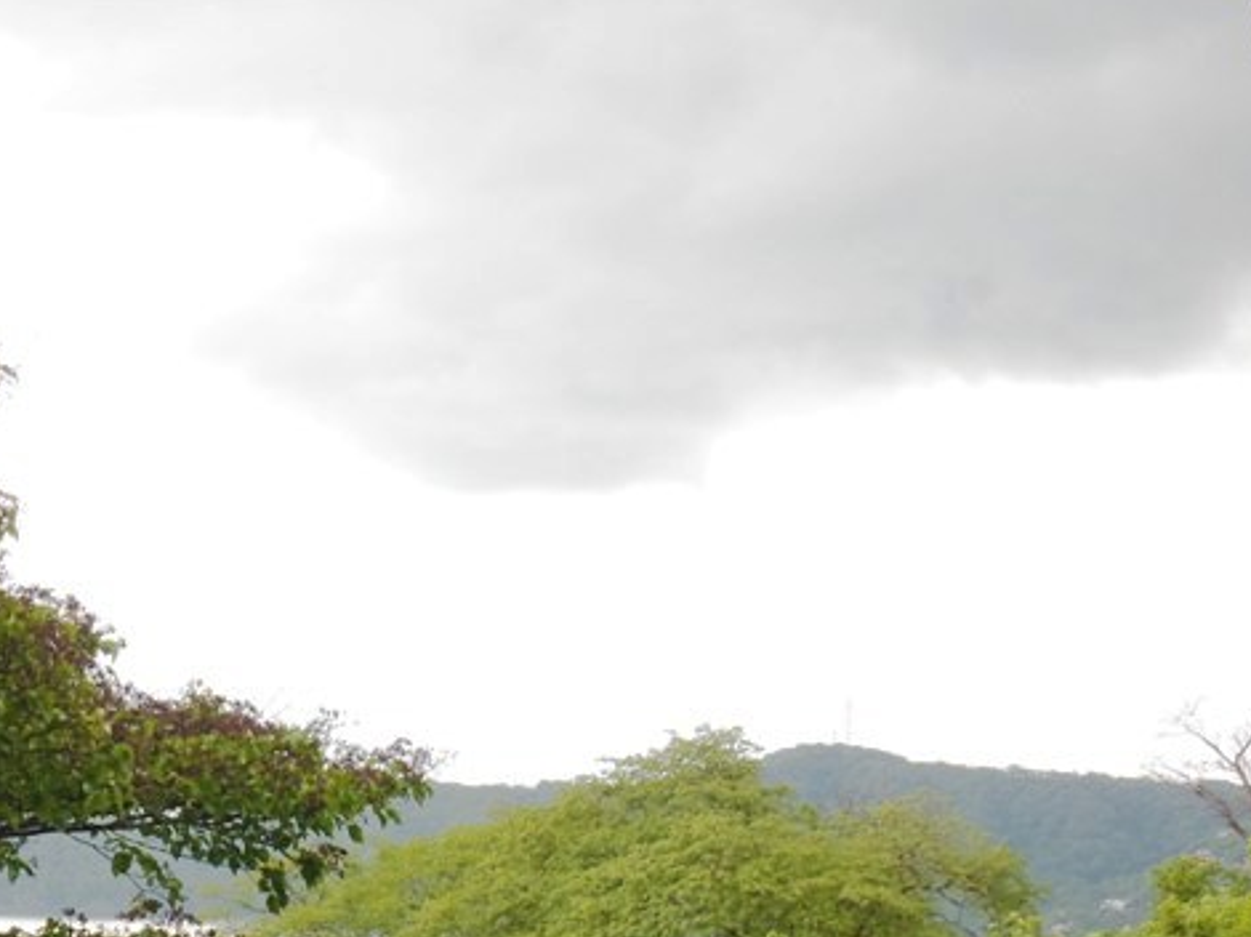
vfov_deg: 13.5
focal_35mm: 109
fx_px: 3937
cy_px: 708
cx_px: -13
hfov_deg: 17.6
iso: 125
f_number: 4
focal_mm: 8.9
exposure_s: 1/160
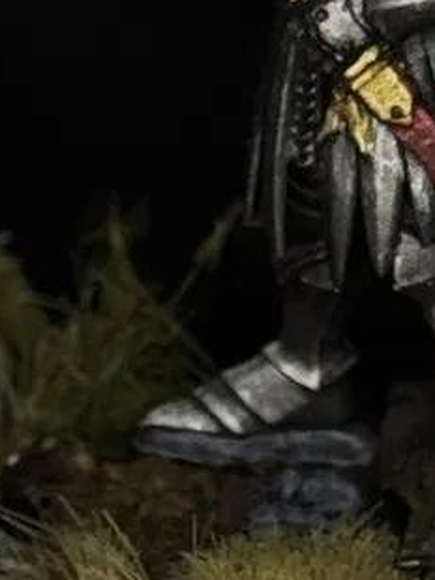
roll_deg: +0.4
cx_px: 178
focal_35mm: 311
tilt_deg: -25.0
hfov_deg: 4.8
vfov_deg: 6.4
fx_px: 5207
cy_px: 400
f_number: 1.78
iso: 250
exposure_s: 1/47
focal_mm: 6.76
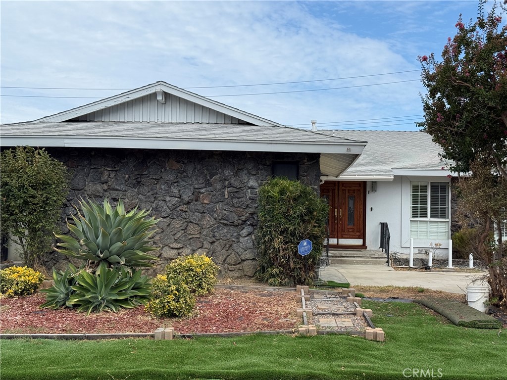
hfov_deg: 39.7
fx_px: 703
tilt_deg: +2.3
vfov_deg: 30.3
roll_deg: -0.8
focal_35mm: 48
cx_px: 254
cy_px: 190
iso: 64
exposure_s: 1/4098
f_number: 1.78
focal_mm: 6.76
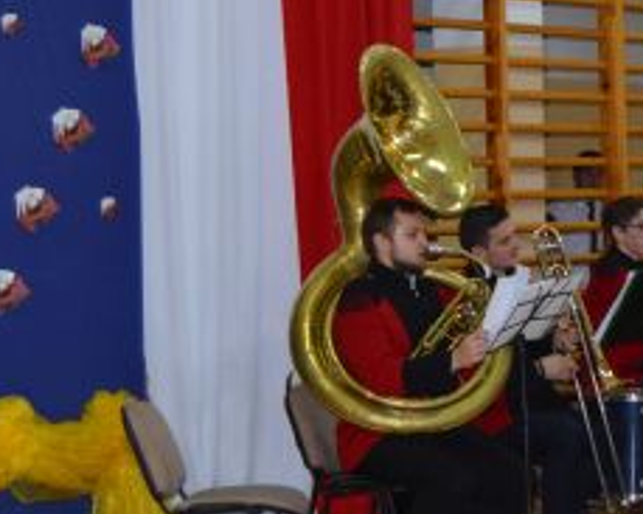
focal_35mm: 153
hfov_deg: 12.4
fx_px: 2904
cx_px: 753
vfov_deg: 10.1
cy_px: 183
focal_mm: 31
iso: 500
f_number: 4.2
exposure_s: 1/60
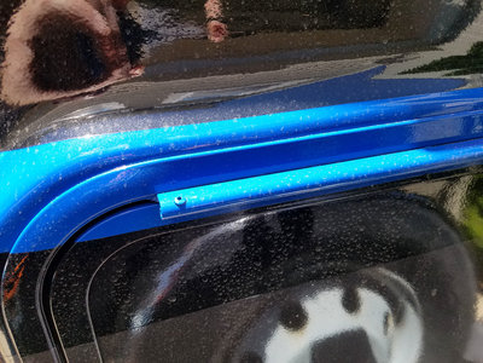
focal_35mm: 26
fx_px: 363
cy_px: 182
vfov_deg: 53.1
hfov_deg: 67.3
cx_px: 242
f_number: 1.7
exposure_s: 1/495
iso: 50
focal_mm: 4.2
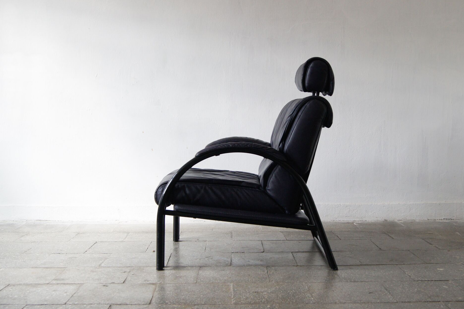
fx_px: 580
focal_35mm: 45
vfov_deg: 29.9
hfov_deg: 43.6
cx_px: 244
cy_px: 160
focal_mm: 28
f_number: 5.6
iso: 400
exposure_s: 1/30
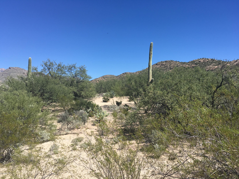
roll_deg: -0.7
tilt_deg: +0.5
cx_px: 120
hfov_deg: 61.7
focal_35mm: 29
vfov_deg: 48.2
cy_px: 90
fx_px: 200
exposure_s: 1/1538
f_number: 2.2
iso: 25
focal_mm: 4.15
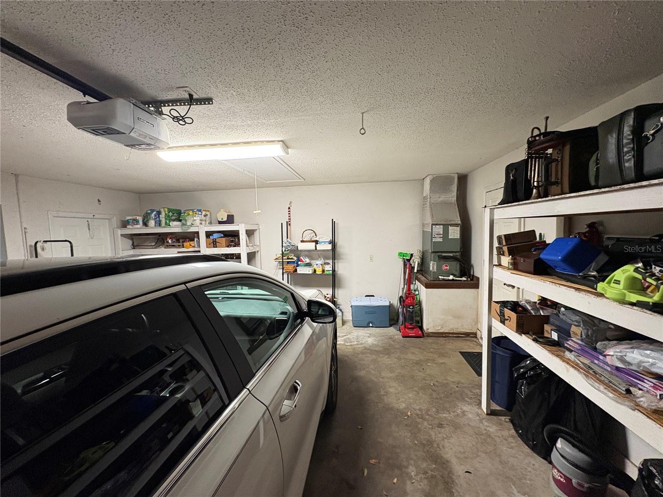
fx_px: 268
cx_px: 332
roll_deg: +2.5
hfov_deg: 102.1
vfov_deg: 85.7
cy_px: 248
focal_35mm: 14
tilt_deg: -3.4
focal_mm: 2.22
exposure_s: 1/60
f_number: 2.2
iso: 250
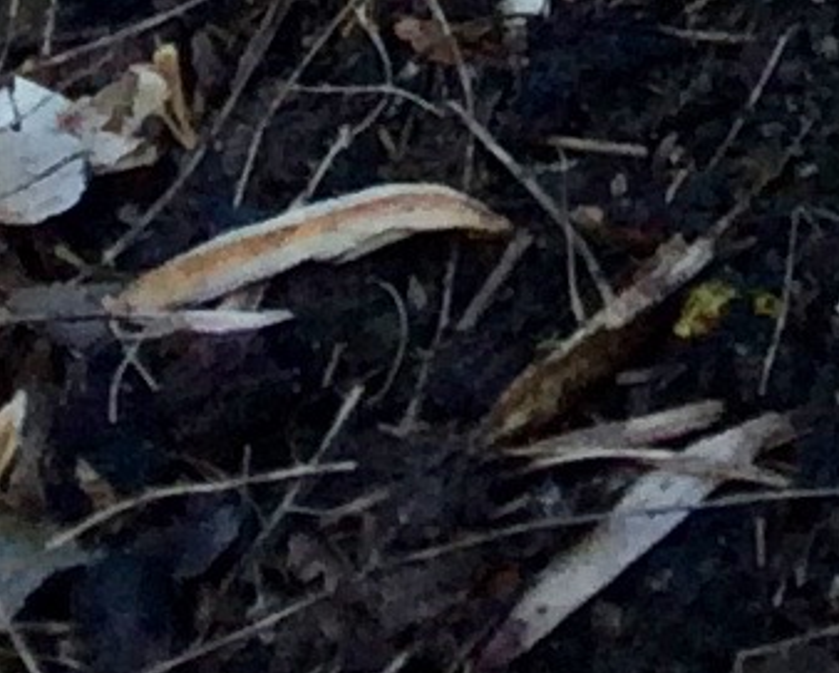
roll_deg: +2.4
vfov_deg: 4.8
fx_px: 6785
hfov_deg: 6.9
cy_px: -2585
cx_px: 1465
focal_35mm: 273
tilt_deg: -23.9
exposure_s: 1/410
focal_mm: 4.15
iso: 32
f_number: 2.2
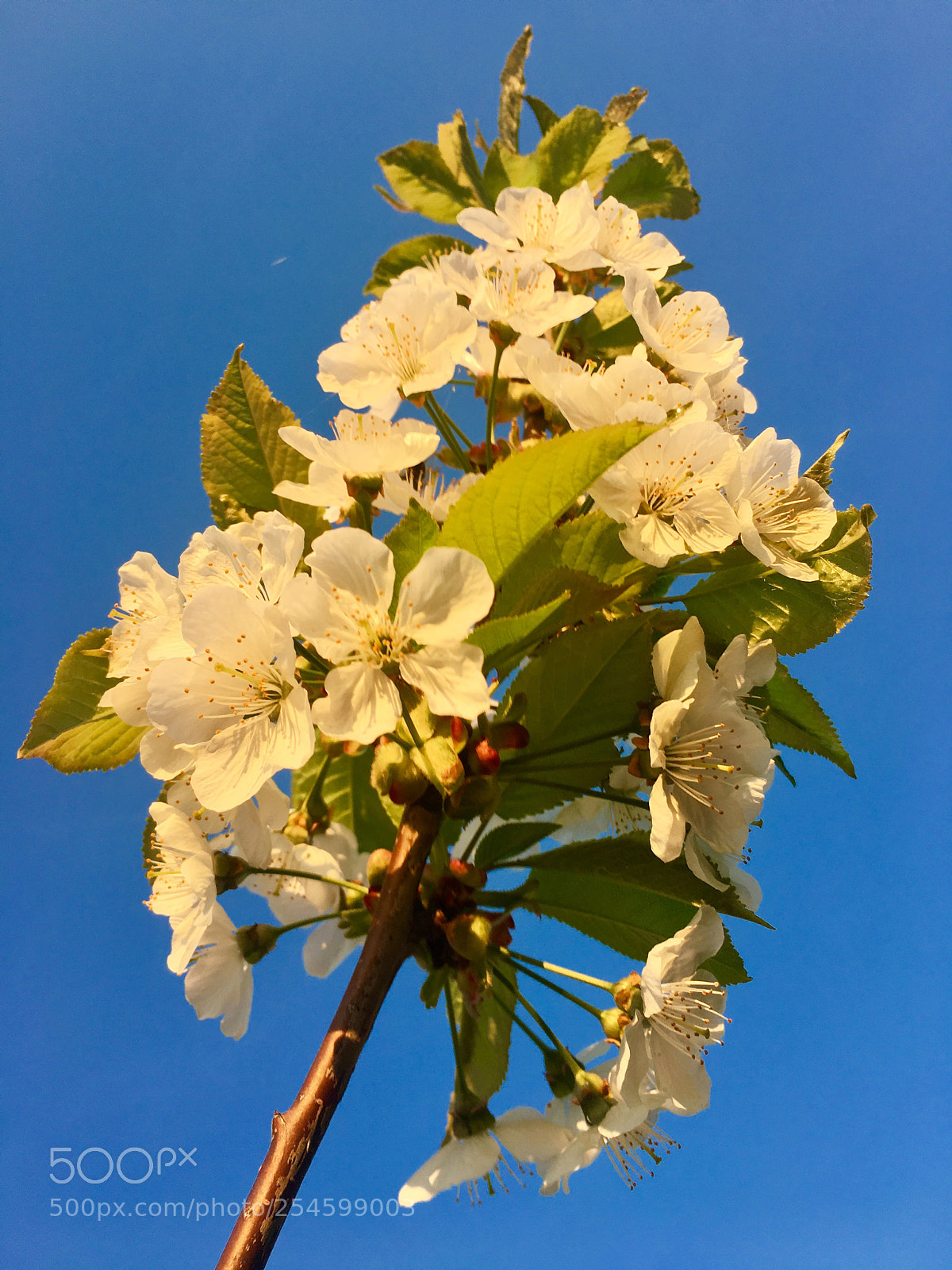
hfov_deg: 48.2
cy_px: 635
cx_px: 476
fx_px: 1063
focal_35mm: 29
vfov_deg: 61.7
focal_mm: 4.15
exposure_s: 1/444
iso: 25
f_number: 2.2
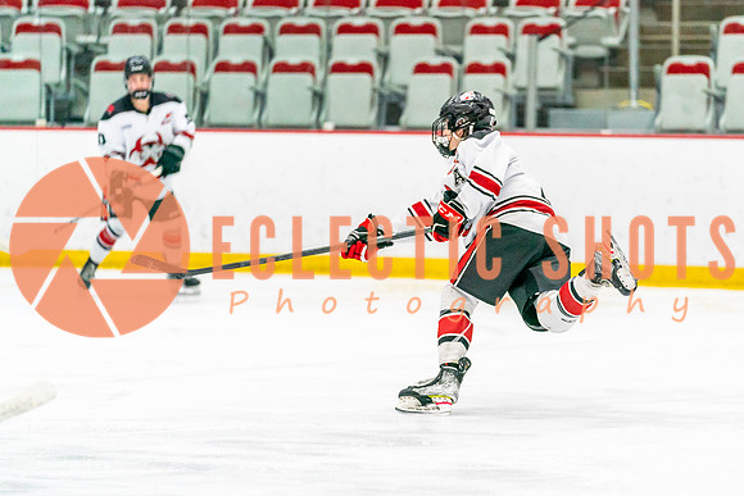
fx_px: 4949
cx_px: 460
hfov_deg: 8.6
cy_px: 248
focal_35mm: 239
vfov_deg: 5.7
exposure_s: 1/1250
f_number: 2.8
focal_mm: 192
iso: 3200
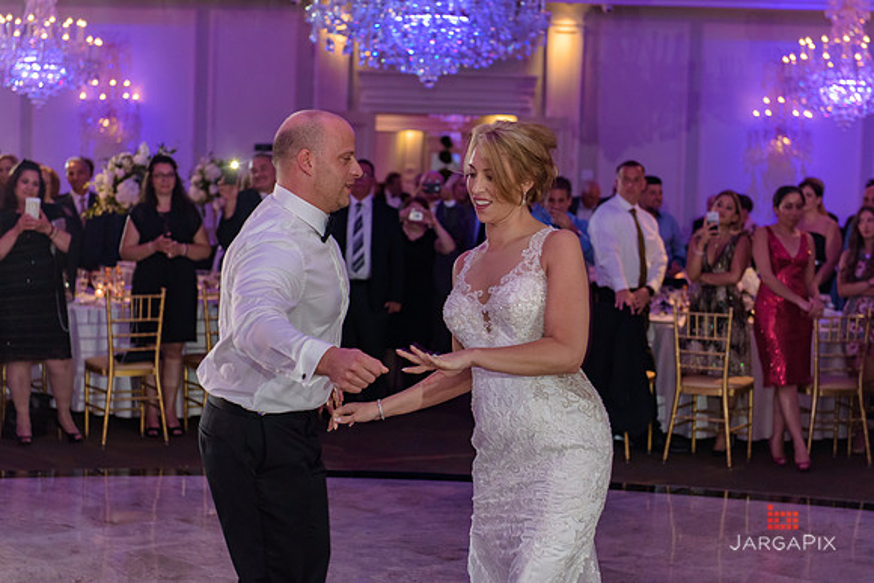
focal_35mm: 70
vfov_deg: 19.5
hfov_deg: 28.8
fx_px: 1700
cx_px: 437
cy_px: 292
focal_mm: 70
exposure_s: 1/125
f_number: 3.2
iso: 1600
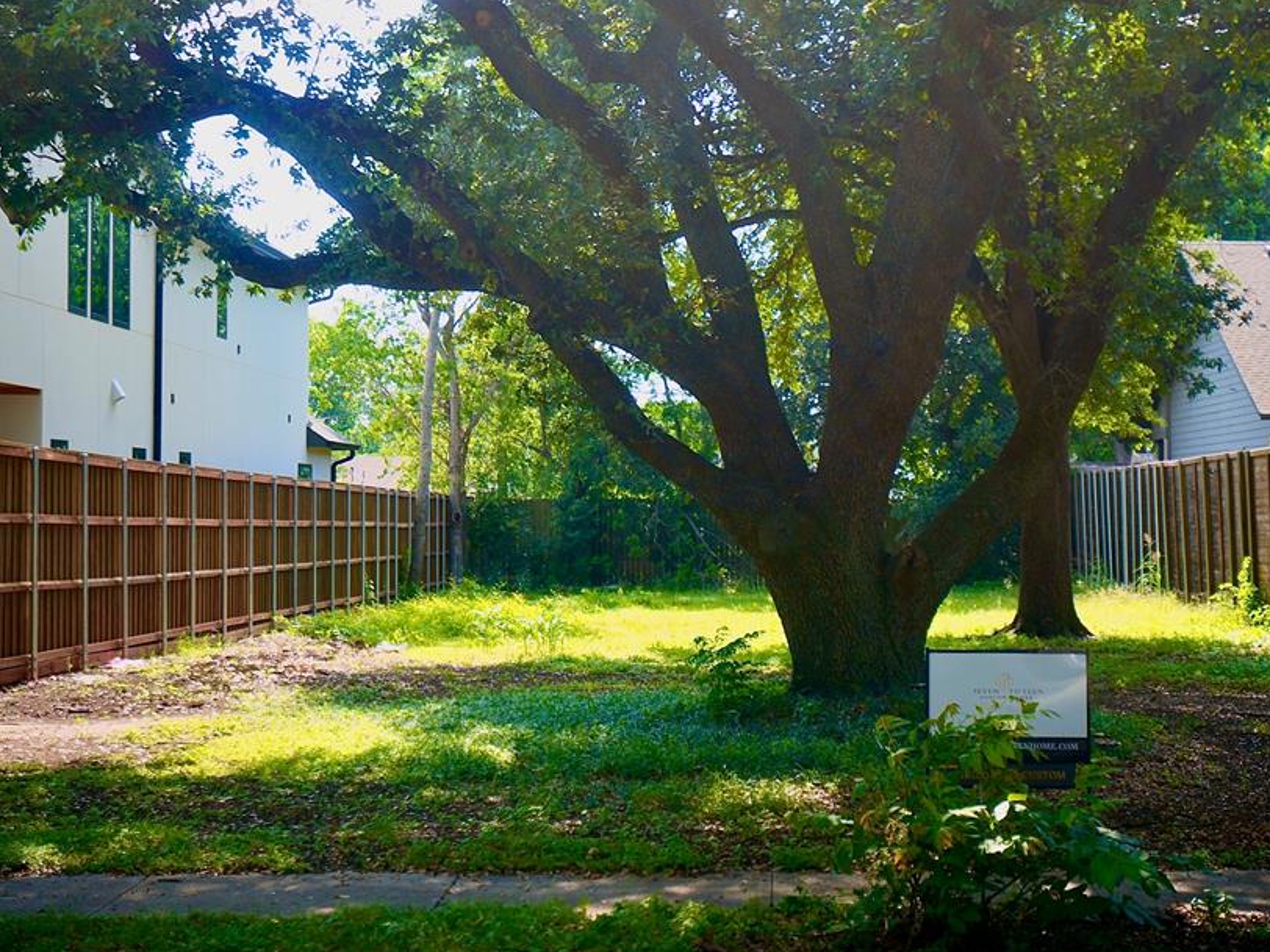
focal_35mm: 64
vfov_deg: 23.1
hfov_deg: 30.4
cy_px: 452
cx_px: 751
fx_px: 2334
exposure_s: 1/200
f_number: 4.5
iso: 100
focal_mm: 35
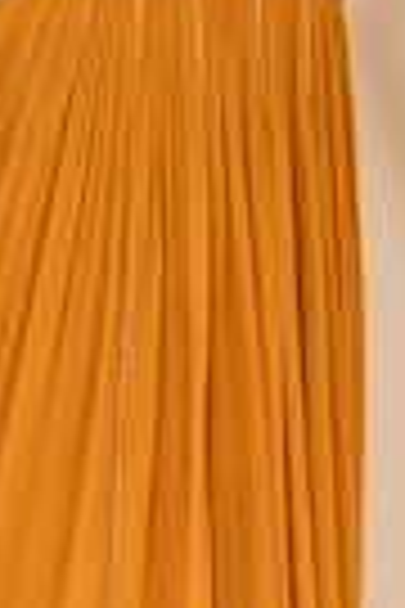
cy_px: 412
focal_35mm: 194
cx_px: 27
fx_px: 3273
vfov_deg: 10.6
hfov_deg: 7.1
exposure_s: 1/125
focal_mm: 50
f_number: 2.8
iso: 500
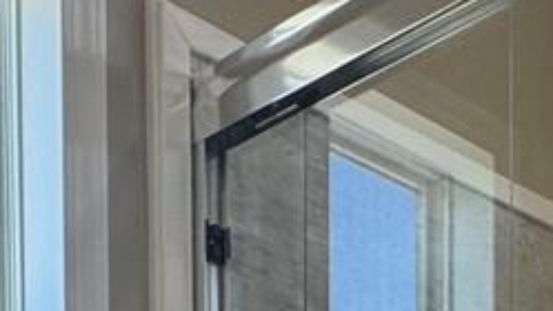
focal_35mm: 98
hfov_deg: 21.1
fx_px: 1437
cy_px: 902
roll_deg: -0.4
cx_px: 540
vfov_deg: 9.8
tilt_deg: -2.9
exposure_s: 1/120
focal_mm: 2.22
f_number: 2.2
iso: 100
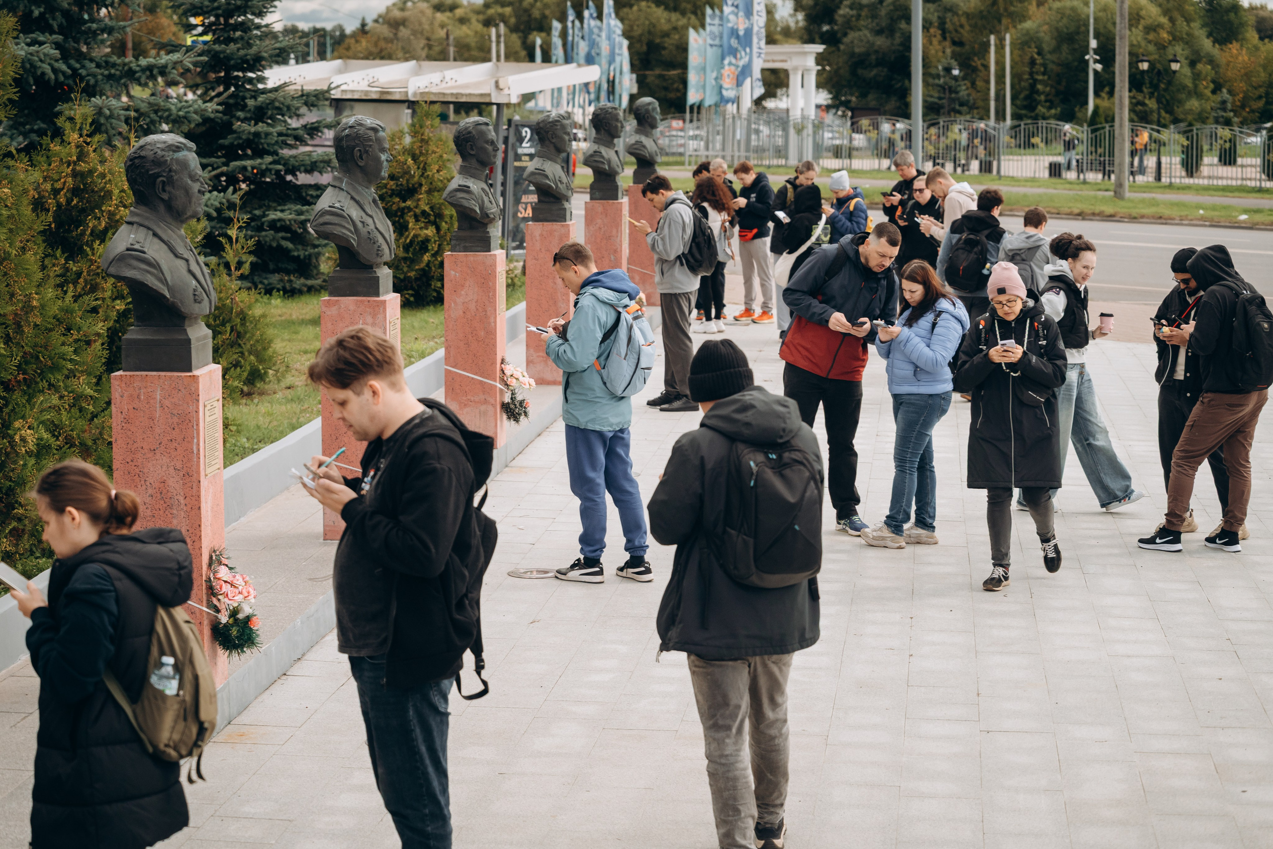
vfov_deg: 19.5
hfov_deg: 28.8
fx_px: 2475
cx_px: 636
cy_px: 424
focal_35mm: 70
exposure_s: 1/1000
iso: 500
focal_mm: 70
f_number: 4
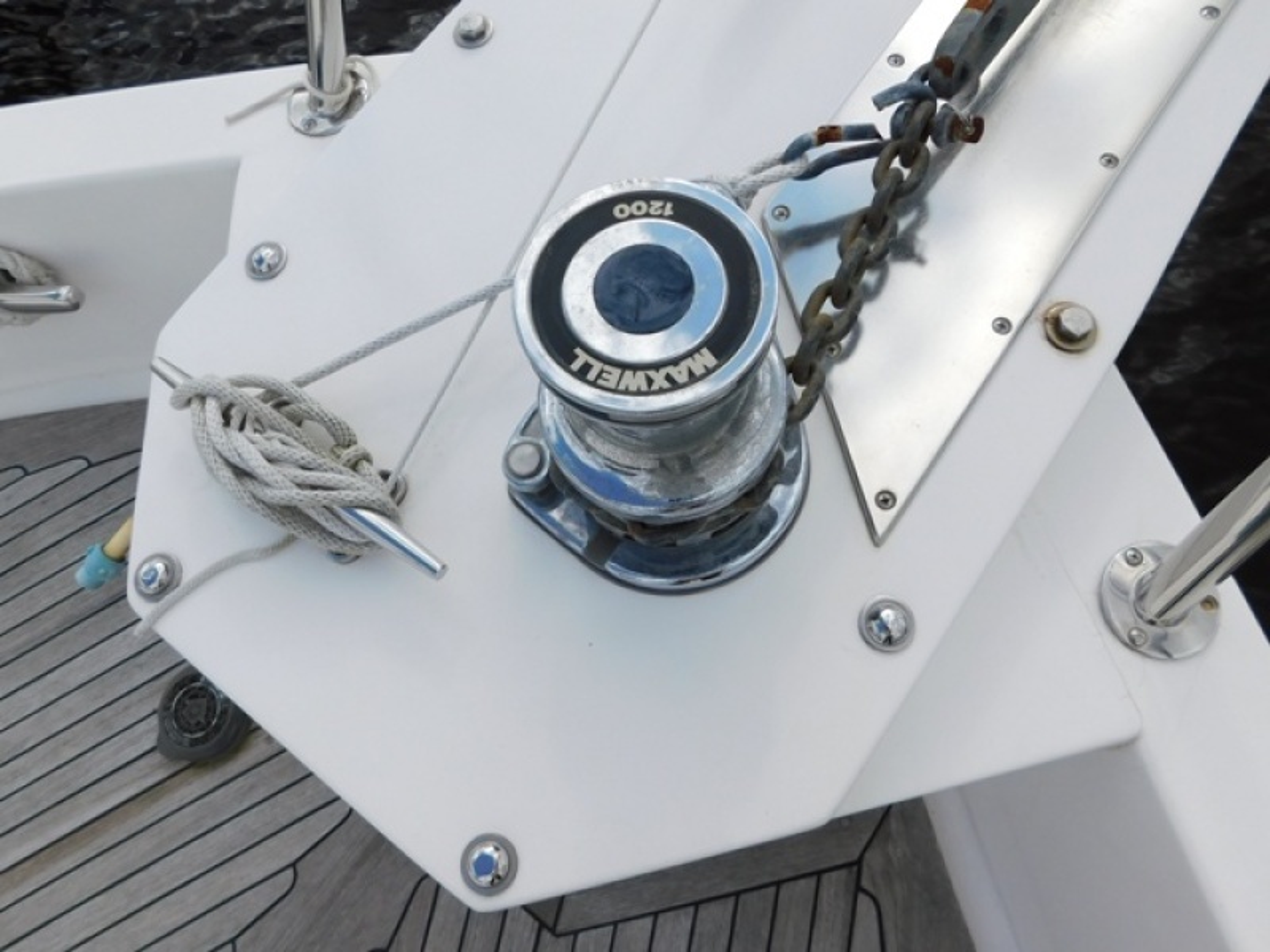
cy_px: 476
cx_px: 635
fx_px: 844
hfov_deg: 73.9
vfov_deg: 58.9
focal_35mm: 23
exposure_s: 1/500
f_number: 6
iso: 125
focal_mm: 4
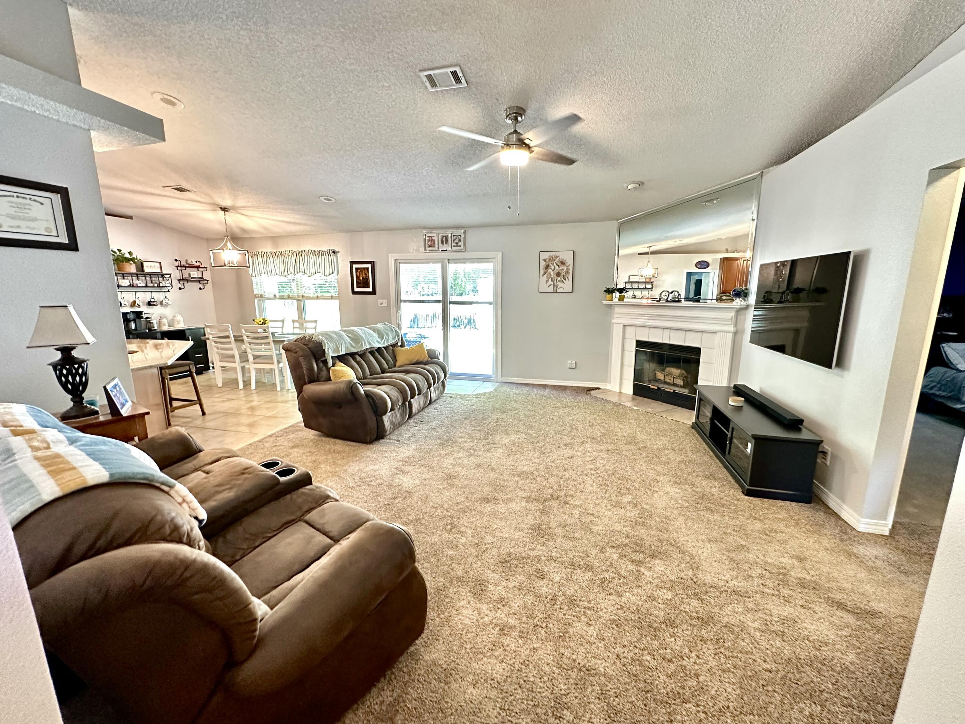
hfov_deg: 102.1
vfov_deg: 85.7
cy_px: 362
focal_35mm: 14
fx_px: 390
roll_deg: +0.1
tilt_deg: -10.0
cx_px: 482
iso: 800
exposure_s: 1/60
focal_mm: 2.22
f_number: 2.2
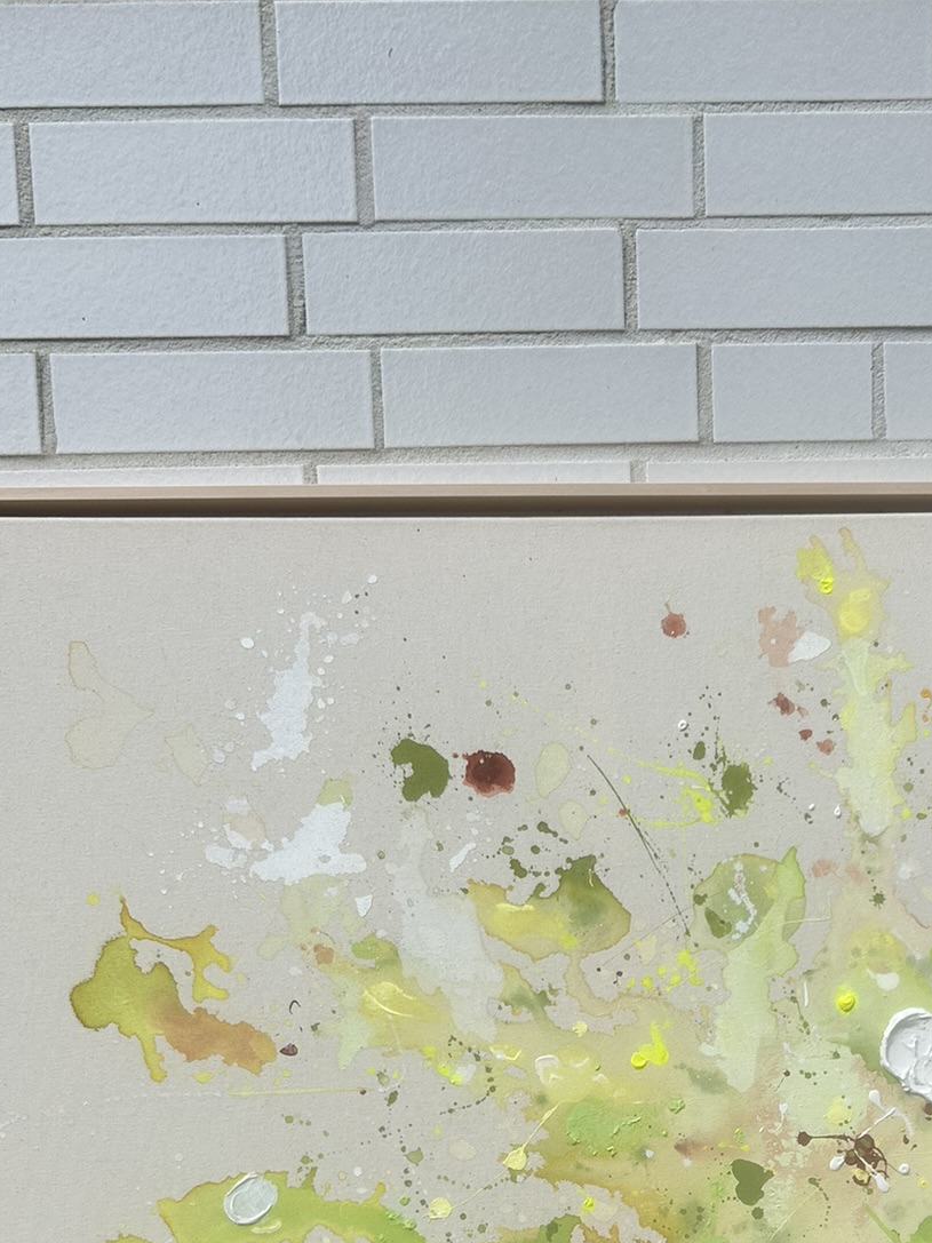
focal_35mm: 49
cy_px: 1152
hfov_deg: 29.4
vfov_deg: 36.2
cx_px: 650
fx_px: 1759
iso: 50
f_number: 1.5
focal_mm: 5.7
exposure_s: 1/5587
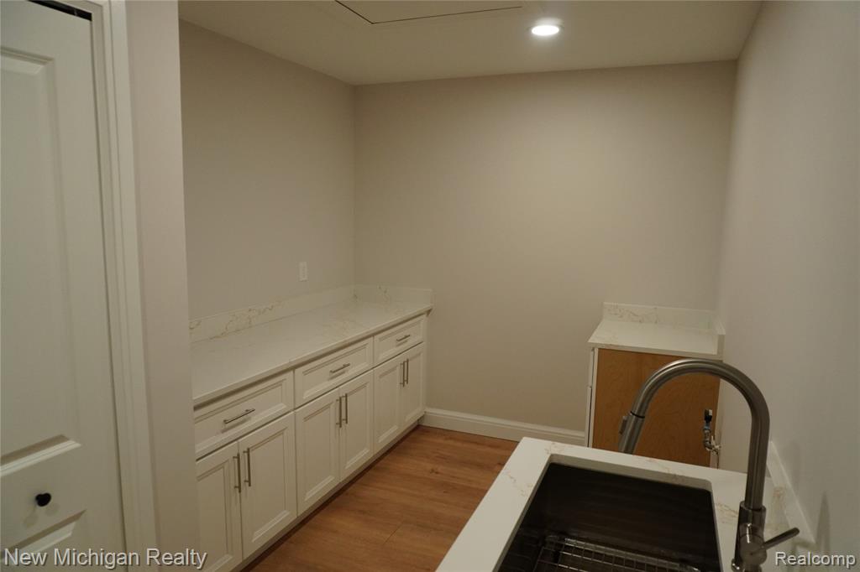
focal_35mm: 24
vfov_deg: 53.1
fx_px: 573
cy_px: 286
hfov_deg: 73.8
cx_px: 430
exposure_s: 1/125
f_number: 5.6
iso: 1600
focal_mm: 16
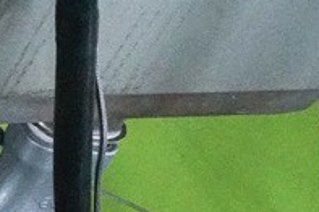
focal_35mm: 122
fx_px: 1080
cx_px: -815
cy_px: -378
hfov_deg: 9.4
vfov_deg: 9.4
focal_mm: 16
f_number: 11
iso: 10000
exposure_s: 1/25
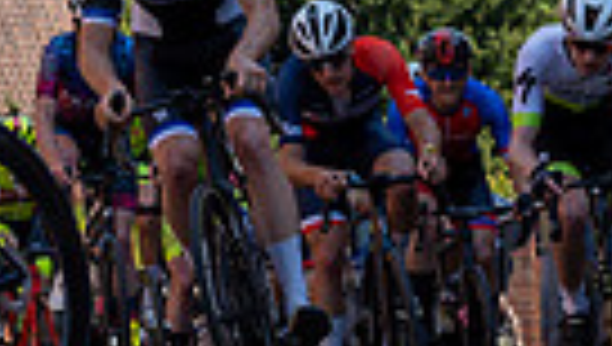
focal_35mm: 201
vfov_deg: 6.1
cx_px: -302
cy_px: -20
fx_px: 3267
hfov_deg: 10.3
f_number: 4
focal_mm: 45
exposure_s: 1/800
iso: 160
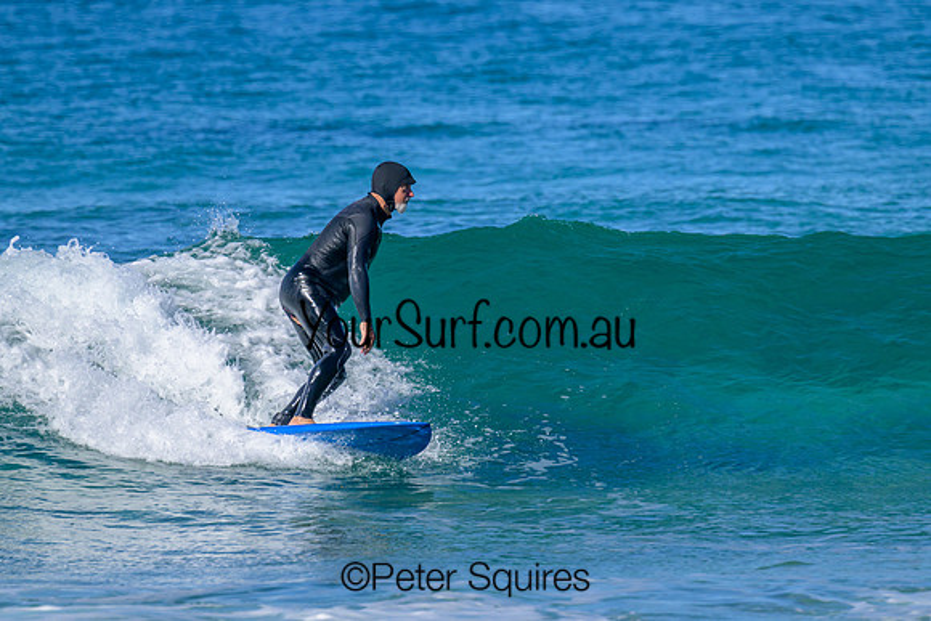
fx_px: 19921
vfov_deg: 1.8
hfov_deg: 2.7
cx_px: 500
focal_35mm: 770
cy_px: 254
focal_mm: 560
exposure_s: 1/2000
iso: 500
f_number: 8
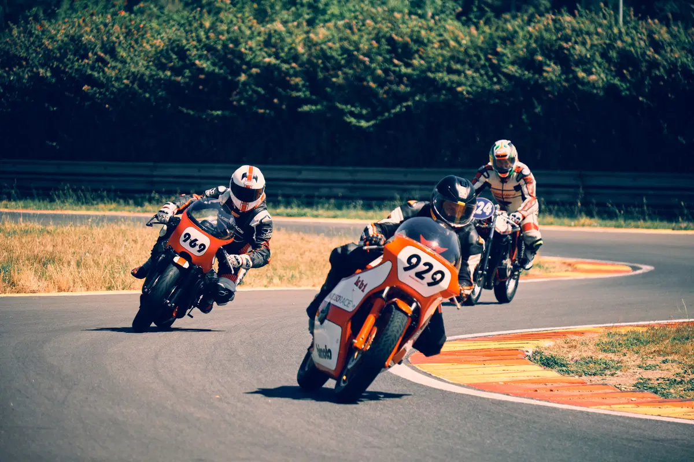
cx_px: 347
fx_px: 5783
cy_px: 231
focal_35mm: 300
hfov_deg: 6.9
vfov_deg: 4.6
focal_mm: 200
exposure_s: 1/1250
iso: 250
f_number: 4.8
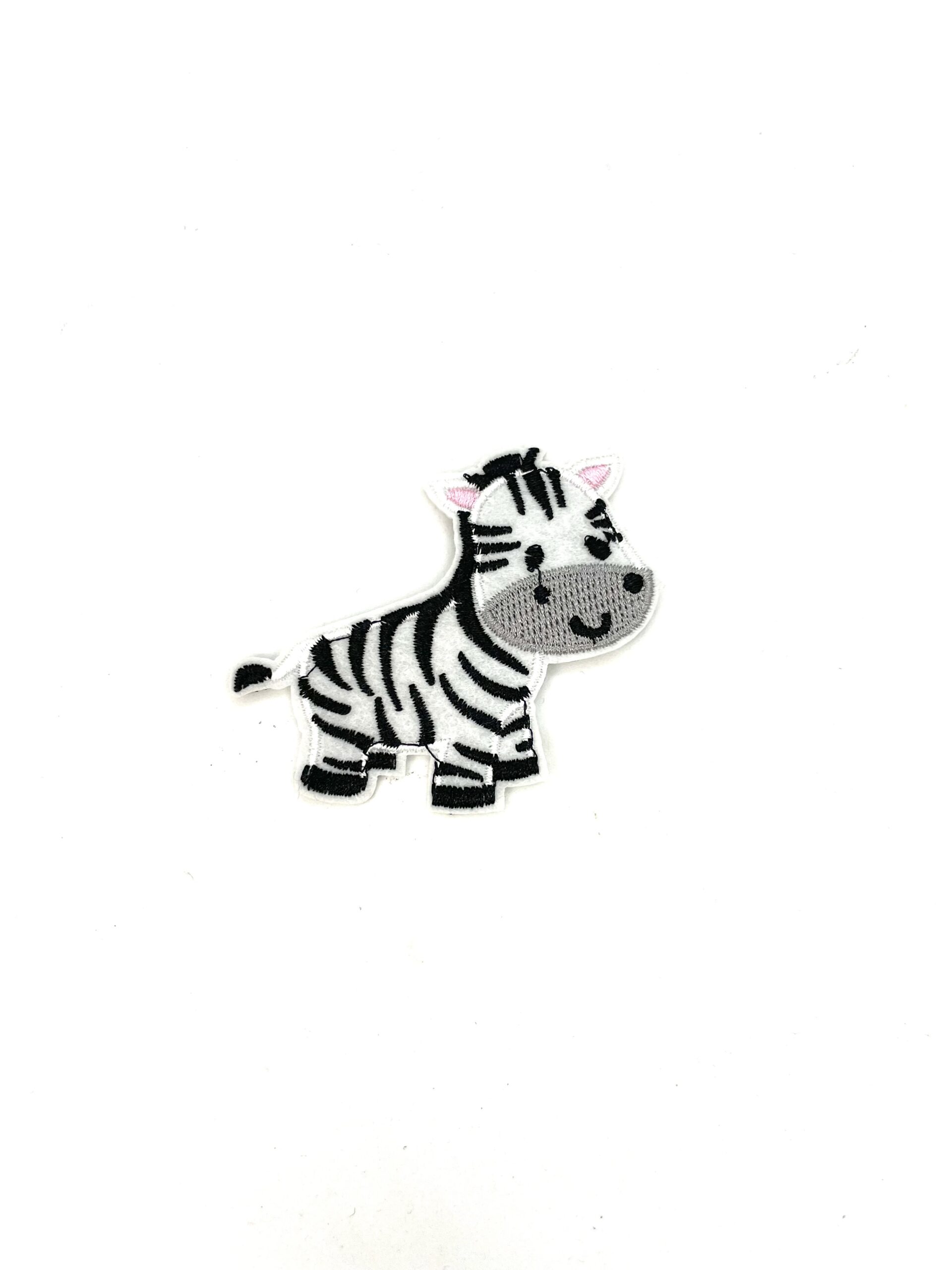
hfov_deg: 53.1
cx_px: 476
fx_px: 953
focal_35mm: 26
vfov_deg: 67.3
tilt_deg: -81.9
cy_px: 635
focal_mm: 4.2
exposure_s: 1/121
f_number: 1.6
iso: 64
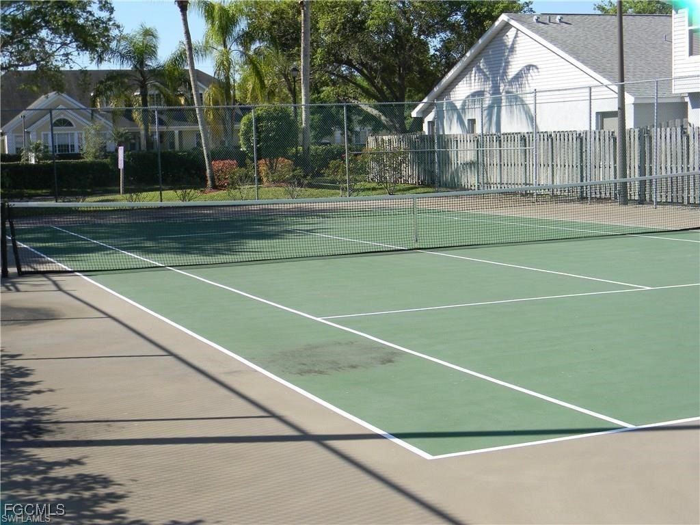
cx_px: 350
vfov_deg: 26.1
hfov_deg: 34.3
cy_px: 262
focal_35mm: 56
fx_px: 1132
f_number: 4.1
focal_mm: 10.1
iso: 112
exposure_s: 1/689
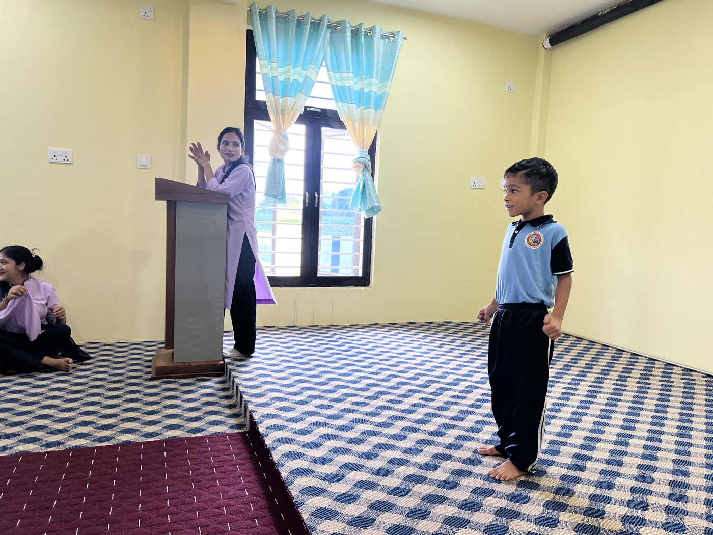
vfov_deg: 53.1
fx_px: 536
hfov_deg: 67.3
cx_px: 356
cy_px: 268
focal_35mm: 26
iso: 100
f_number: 1.5
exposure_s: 1/100
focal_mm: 5.7
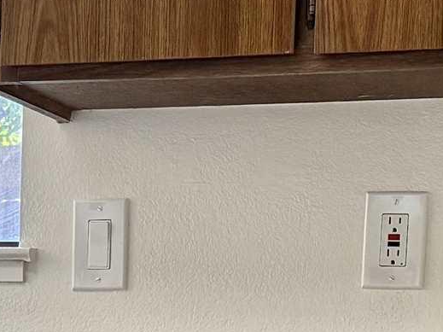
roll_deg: -2.0
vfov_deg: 10.2
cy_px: 417
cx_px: 84
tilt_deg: +0.0
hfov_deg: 13.8
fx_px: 1817
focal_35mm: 142
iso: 200
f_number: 1.78
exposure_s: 1/137
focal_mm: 6.76
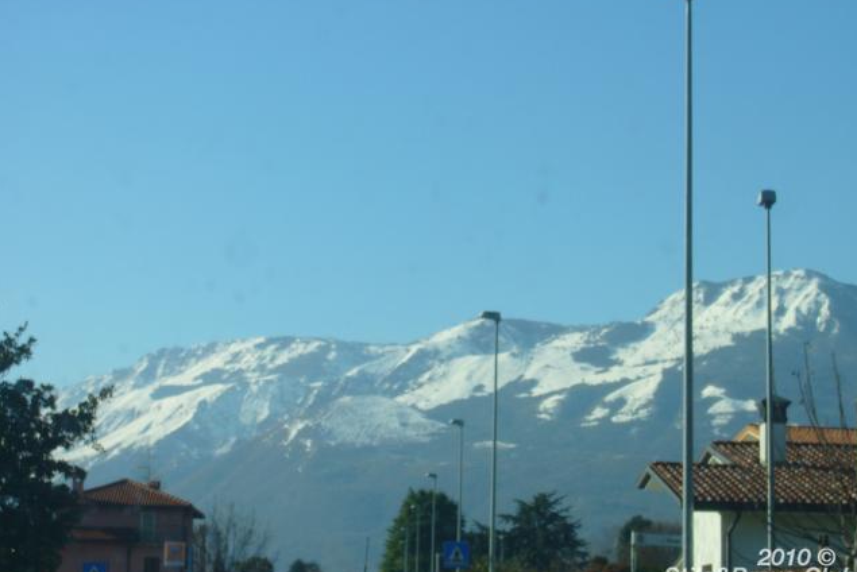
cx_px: 429
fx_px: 2620
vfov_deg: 12.5
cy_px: 267
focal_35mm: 110
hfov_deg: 18.6
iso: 64
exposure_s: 1/100
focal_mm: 17.4
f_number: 10
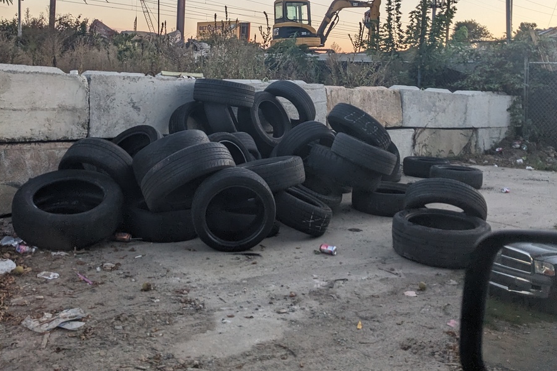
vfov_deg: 34.1
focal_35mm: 38
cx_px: 276
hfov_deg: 50.7
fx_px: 588
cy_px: 81
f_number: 1.73
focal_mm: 4.38
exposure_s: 1/316
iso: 56
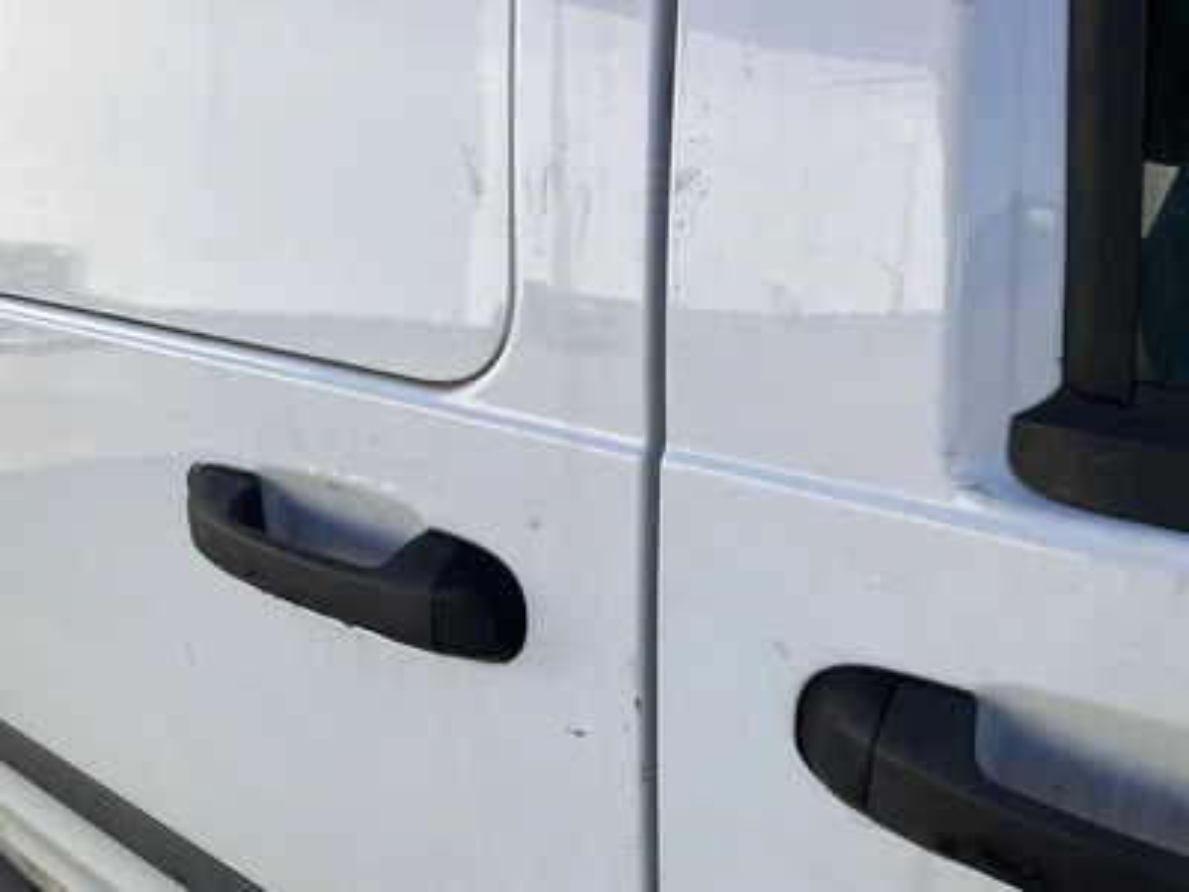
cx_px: 594
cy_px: 446
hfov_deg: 61.7
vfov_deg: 48.2
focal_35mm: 29
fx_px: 996
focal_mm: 3
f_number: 1.8
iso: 25
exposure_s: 1/1342
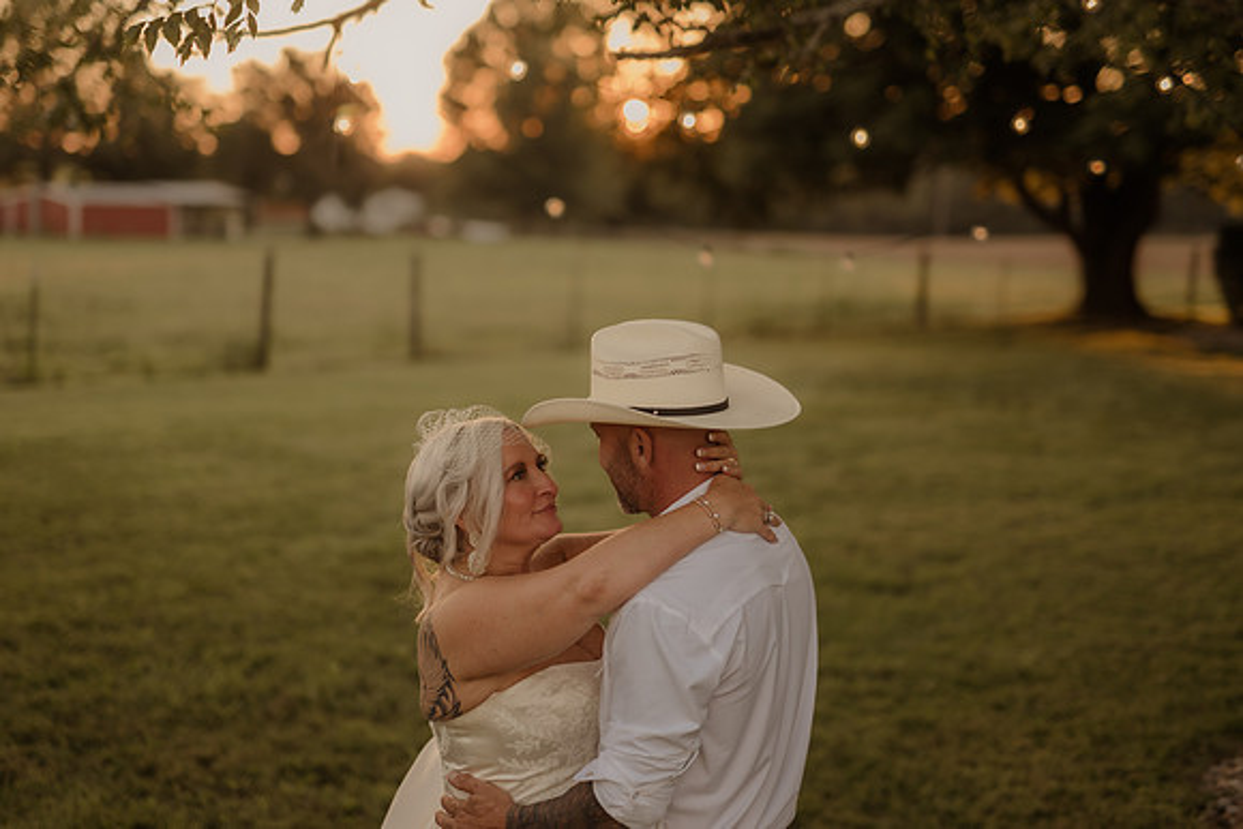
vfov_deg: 24.5
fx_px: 1907
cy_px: 371
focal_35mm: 55
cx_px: 557
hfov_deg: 36.1
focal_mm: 50
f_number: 2.8
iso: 200
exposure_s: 1/400
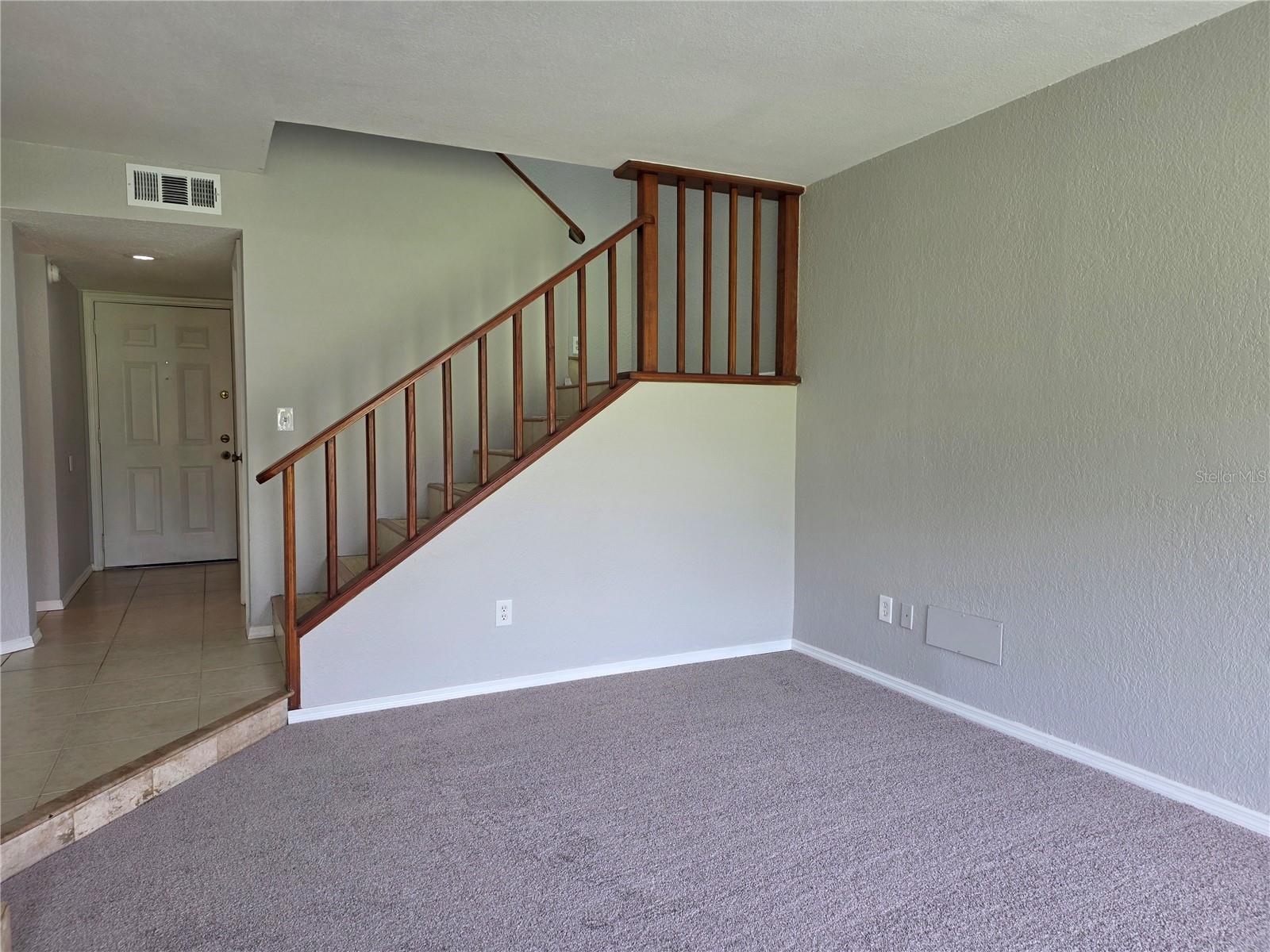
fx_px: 844
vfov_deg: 58.9
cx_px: 635
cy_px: 476
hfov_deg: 73.9
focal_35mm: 23
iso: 100
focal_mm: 6.3
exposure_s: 1/120
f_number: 1.7
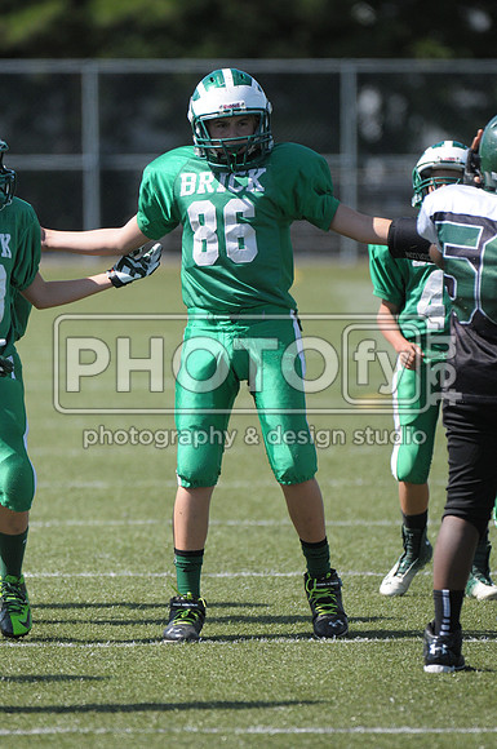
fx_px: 9657
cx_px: 248
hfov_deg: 2.9
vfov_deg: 4.4
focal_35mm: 465
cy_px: 374
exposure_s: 1/3200
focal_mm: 310
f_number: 4
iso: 640
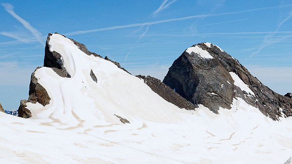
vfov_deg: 15.3
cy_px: 88
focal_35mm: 79
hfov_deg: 26.8
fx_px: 612
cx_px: 146
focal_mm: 34
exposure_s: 1/1000
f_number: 8
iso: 200
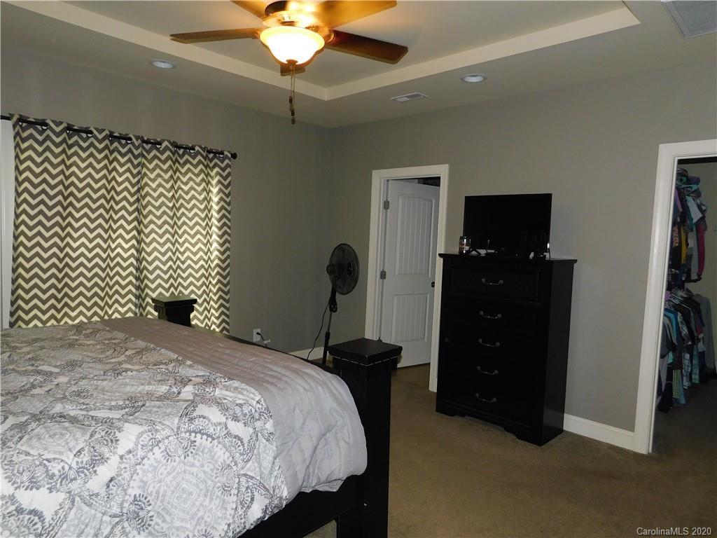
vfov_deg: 58.9
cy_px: 269
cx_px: 358
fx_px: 476
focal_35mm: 23
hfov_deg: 73.9
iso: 200
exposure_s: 1/30
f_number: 3
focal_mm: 4
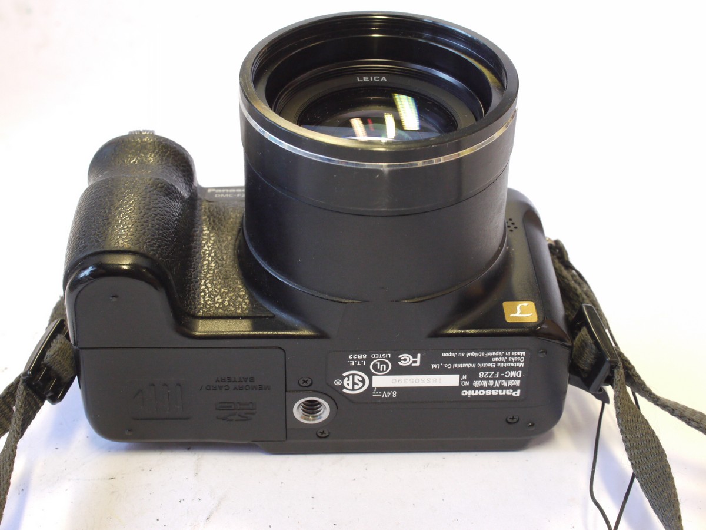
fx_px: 1224
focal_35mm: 60
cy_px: 265
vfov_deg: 24.4
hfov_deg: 32.2
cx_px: 353
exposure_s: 1/20
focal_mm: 30
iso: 800
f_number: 9
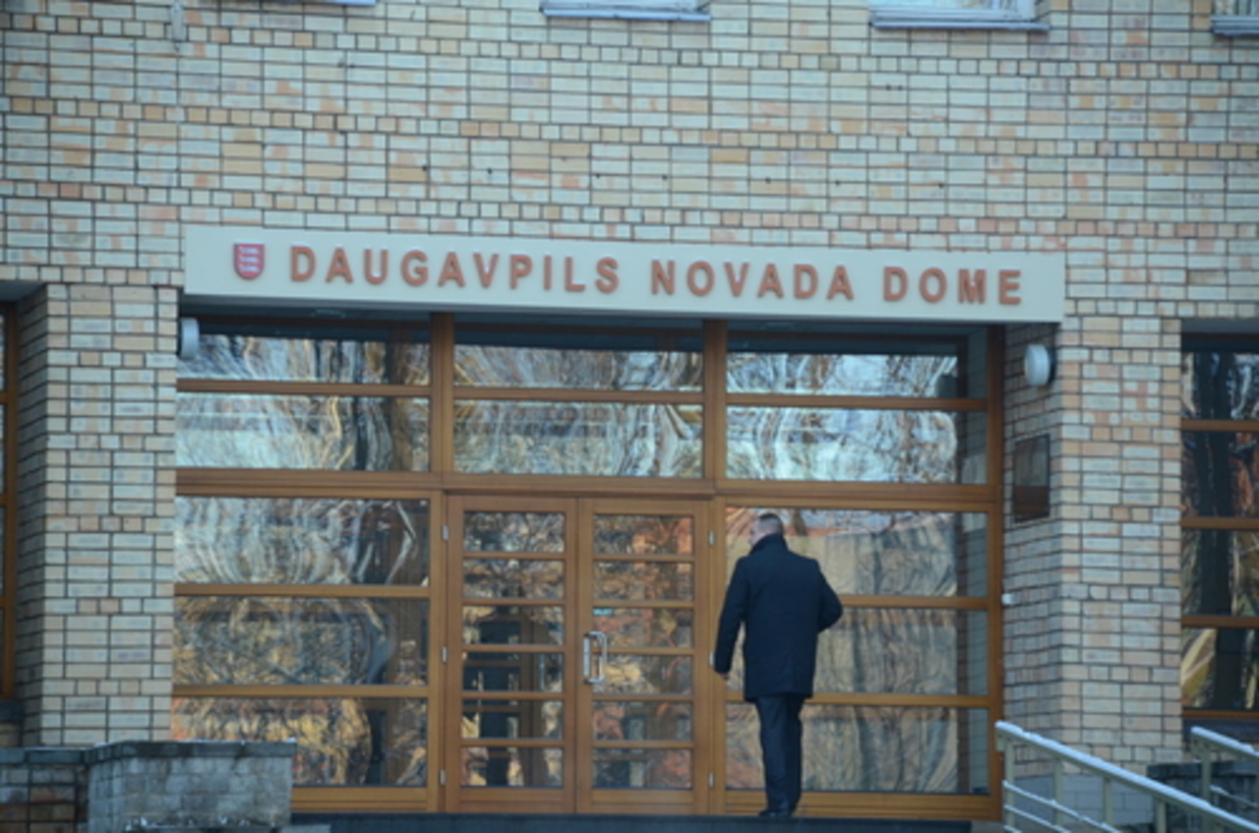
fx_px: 7065
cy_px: 416
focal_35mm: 202
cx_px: 630
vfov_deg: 6.7
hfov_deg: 10.2
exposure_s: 1/250
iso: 800
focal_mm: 135
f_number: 5.6
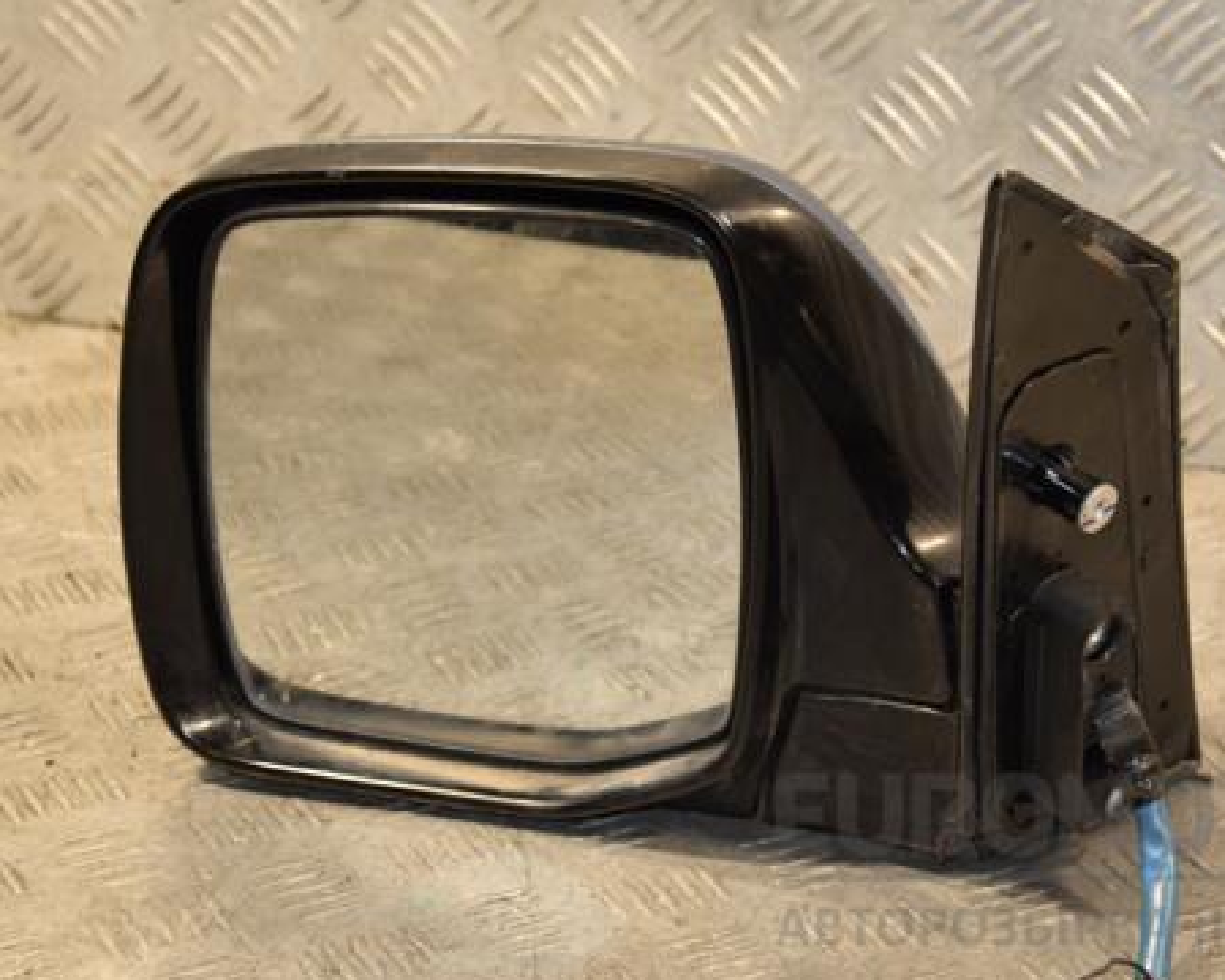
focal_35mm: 124
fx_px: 4496
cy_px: 452
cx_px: 724
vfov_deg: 12.4
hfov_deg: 15.5
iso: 800
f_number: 5.3
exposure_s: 1/100
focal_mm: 66
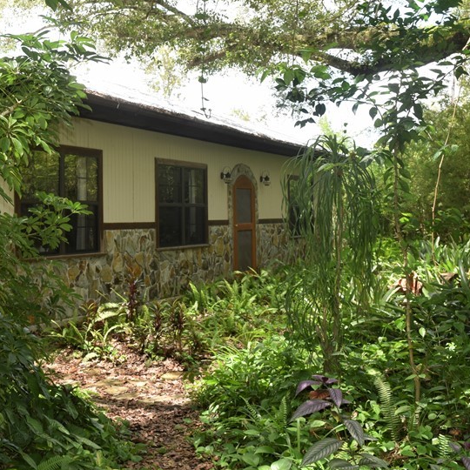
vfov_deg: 31.6
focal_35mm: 54
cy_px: 177
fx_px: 827
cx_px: 165
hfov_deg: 31.5
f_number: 5.6
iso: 160
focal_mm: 21
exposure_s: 1/125
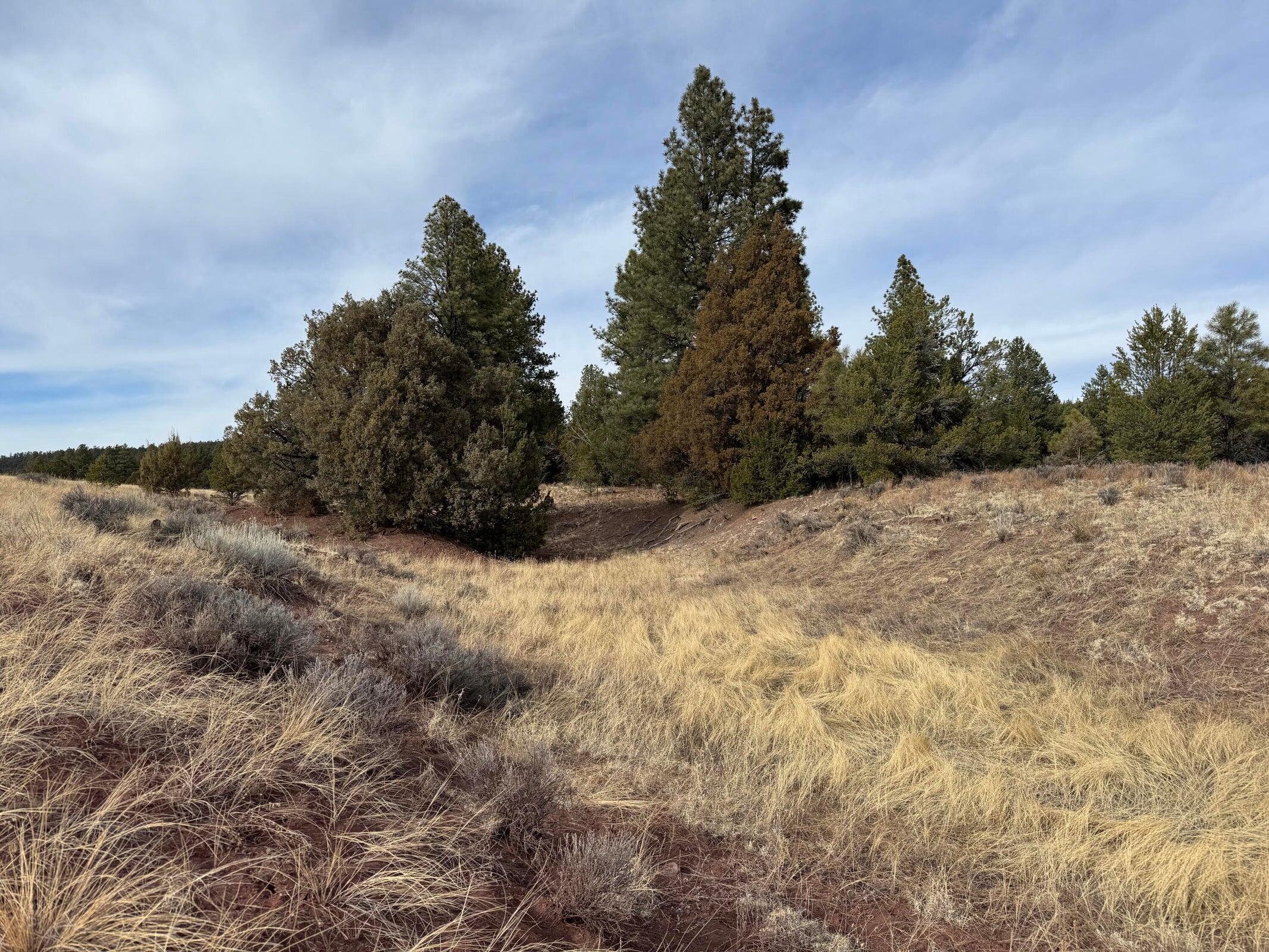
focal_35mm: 24
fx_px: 880
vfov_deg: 56.8
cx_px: 634
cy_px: 476
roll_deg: +0.5
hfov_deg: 71.6
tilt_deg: +0.9
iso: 80
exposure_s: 1/4310
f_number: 1.78
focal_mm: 6.76
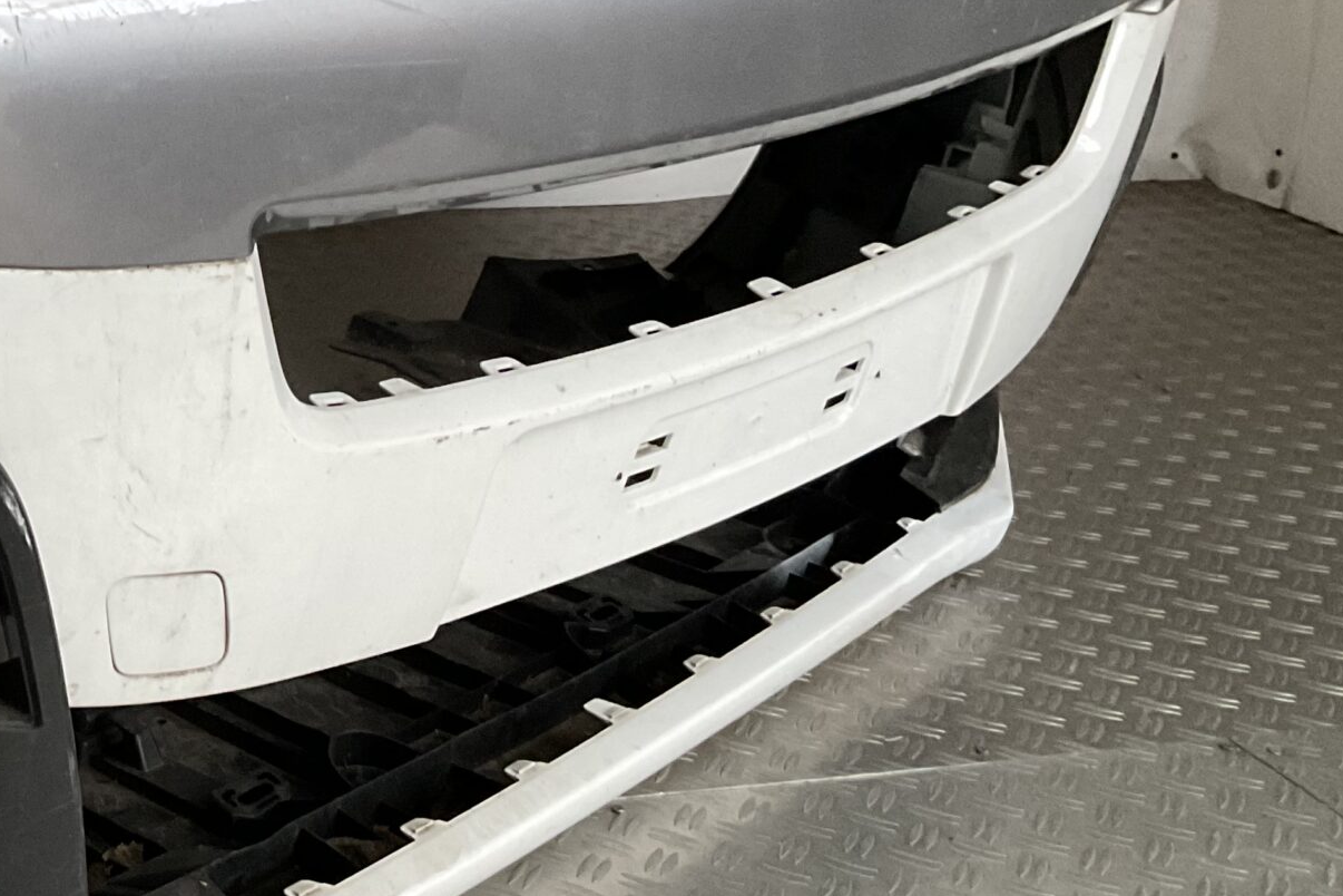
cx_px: -67
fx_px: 2387
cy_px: 203
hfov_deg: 29.0
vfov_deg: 21.0
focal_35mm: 64
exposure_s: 1/50
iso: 200
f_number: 1.8
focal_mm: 3
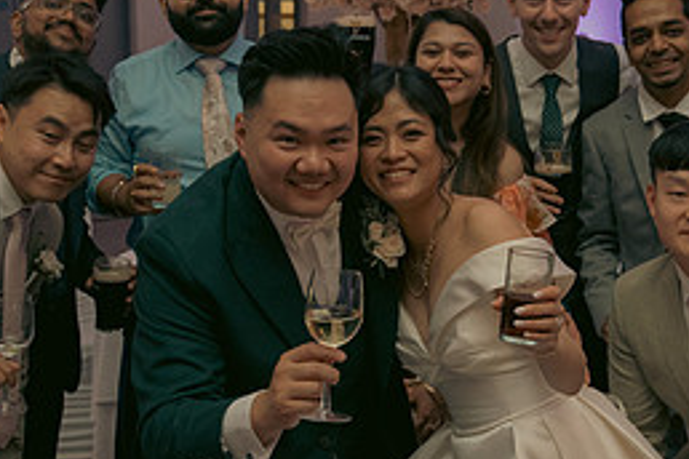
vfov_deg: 18.9
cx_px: 457
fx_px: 1378
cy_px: 306
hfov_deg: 27.9
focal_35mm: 72
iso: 2500
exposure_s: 1/160
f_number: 3.5
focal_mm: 32
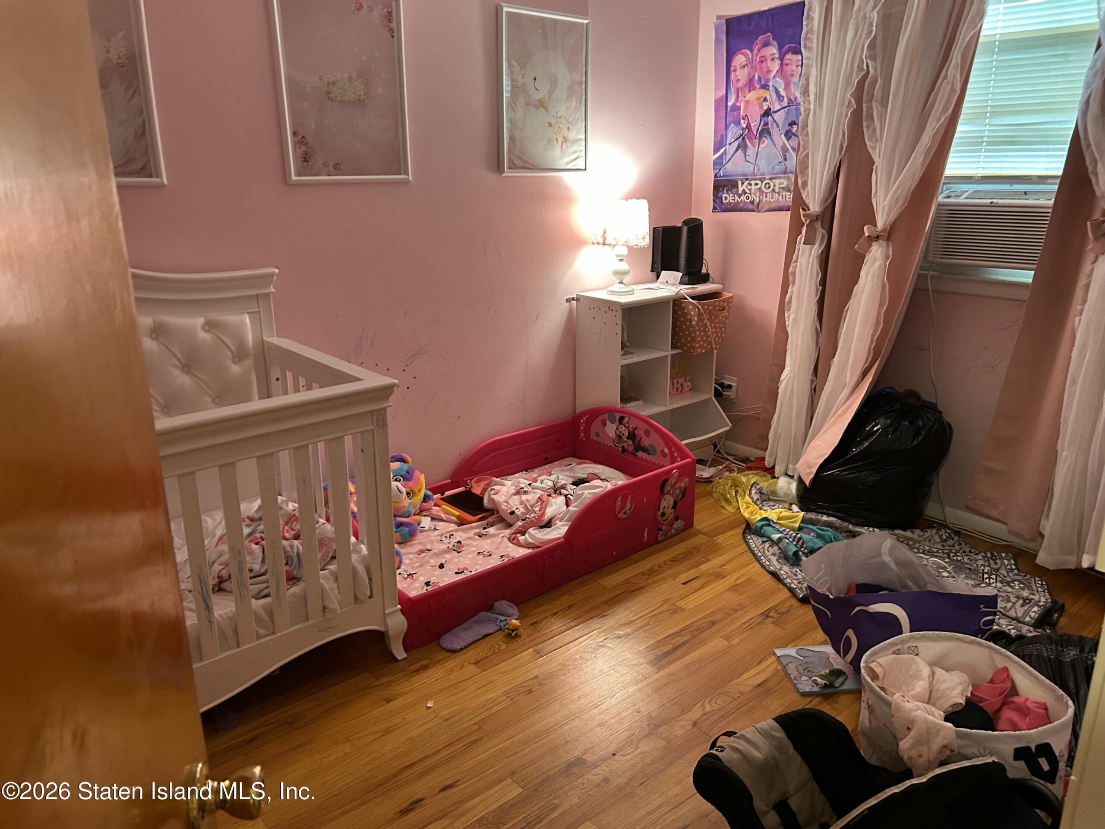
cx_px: 552
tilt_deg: -15.7
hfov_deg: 67.3
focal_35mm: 26
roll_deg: +1.5
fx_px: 830
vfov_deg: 53.1
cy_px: 414
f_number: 1.5
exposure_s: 1/60
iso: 320
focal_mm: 5.7
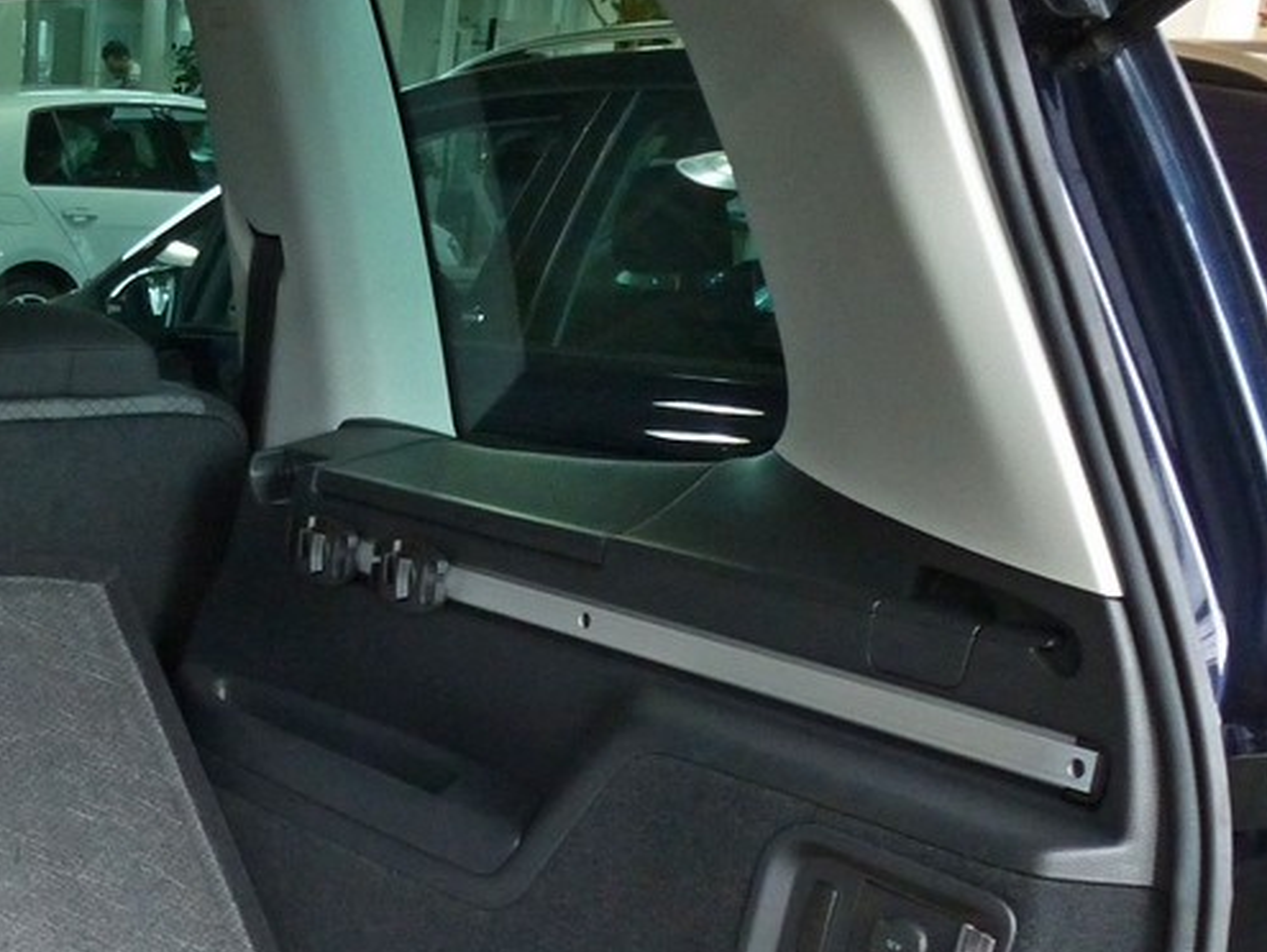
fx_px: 2271
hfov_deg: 27.8
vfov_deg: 22.1
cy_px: 1095
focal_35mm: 62
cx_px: -207
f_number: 3.3
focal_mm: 4.3
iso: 400
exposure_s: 1/25
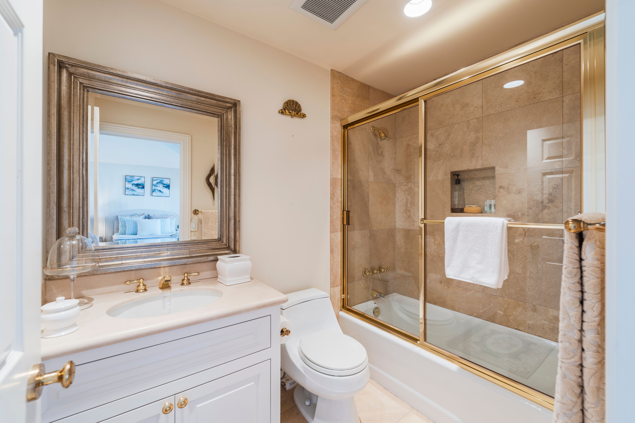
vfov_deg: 81.2
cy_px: 212
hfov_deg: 104.3
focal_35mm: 14
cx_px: 318
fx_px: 247
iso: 100
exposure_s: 1/4
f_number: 7.1
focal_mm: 14
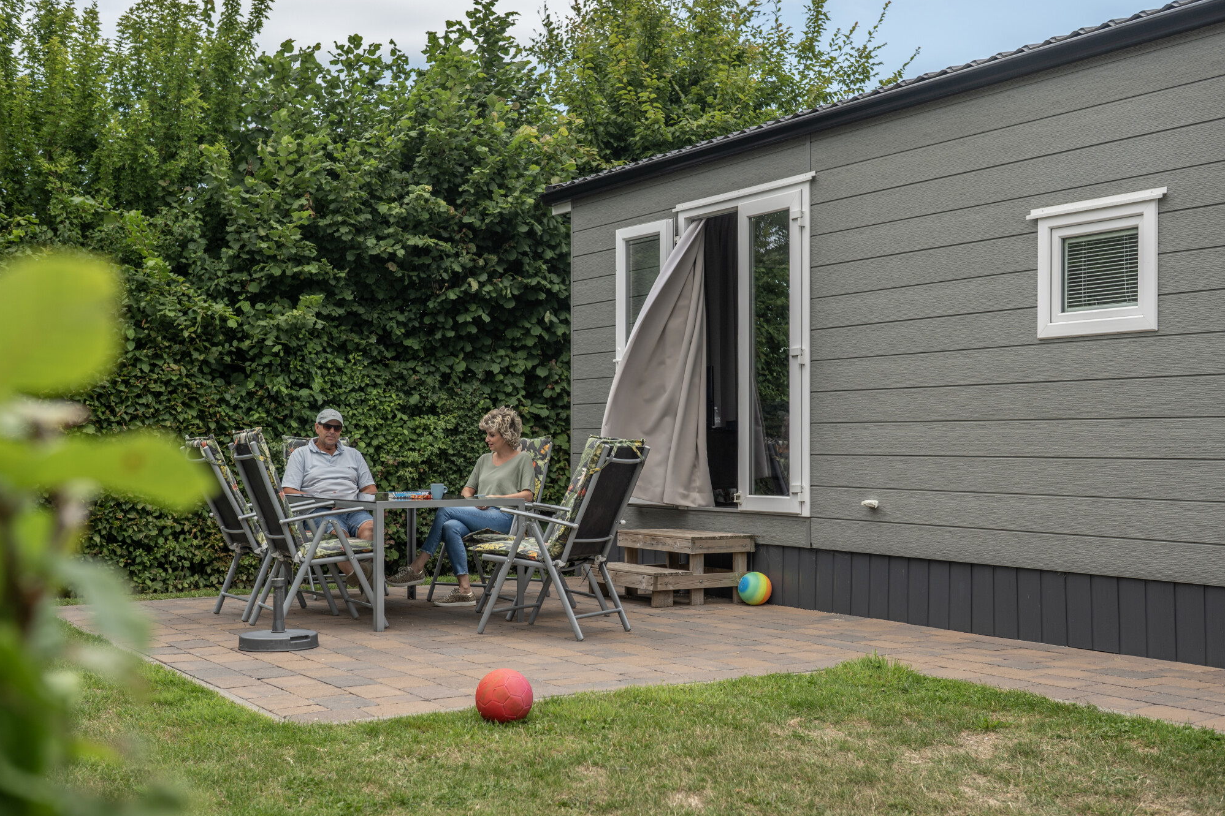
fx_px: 1395
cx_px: 615
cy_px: 414
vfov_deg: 32.6
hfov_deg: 47.4
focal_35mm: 41
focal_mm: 40
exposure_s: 1/320
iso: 100
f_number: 4.5
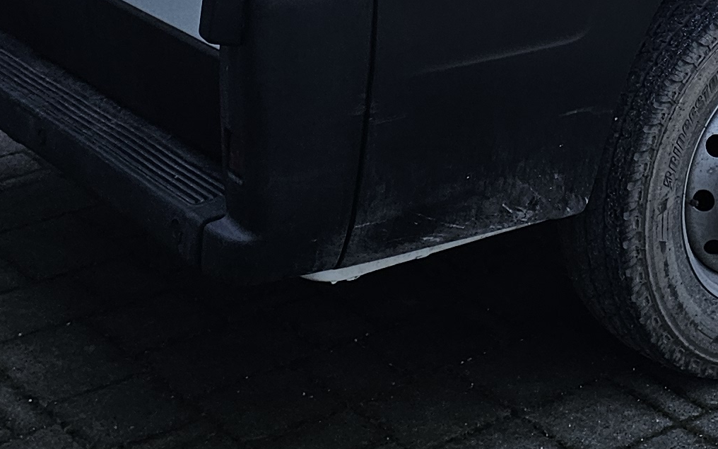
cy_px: -439
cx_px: 664
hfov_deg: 21.1
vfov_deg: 12.1
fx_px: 1879
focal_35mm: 96
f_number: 1.7
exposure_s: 1/359
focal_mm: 6.3
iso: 125
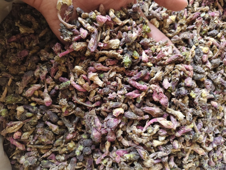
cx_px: 113
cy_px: 85
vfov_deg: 58.9
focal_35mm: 23
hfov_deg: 73.9
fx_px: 150
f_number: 1.88
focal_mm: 5.56
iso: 1791
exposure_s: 1/510
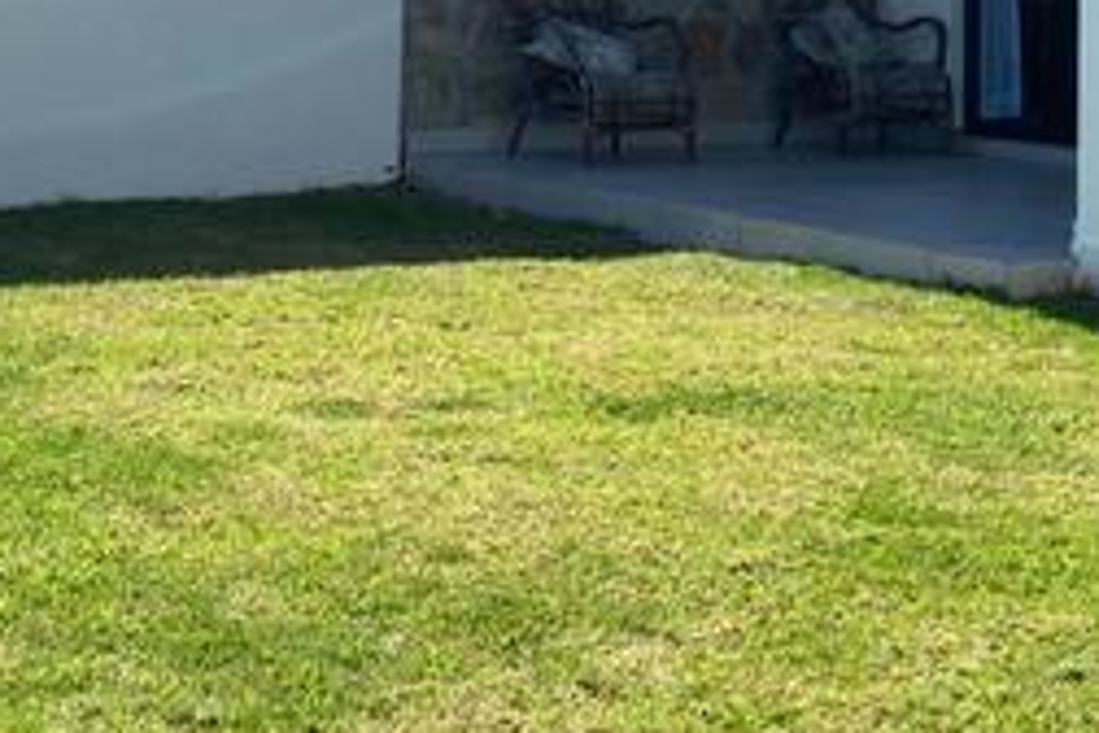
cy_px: -100
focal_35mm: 86
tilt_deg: +0.7
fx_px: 2625
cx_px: 392
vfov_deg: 15.4
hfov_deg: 23.6
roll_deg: -0.9
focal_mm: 4.25
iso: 32
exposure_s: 1/3300
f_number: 1.8
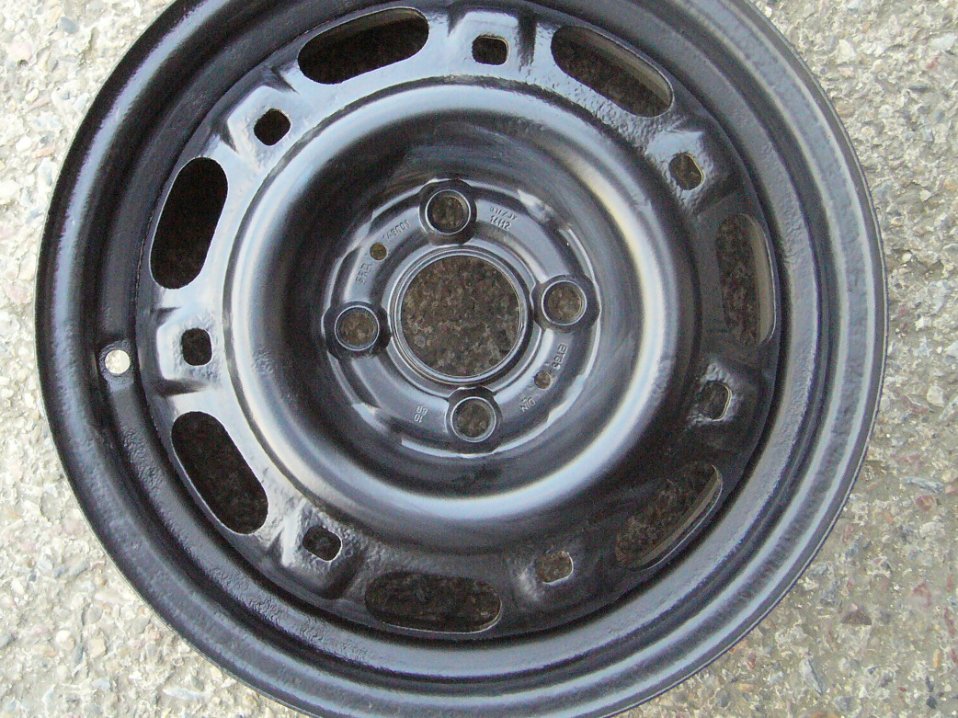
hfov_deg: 43.9
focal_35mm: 43
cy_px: 325
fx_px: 1190
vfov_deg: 33.6
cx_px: 468
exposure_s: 1/250
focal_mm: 5.8
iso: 400
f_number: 2.8
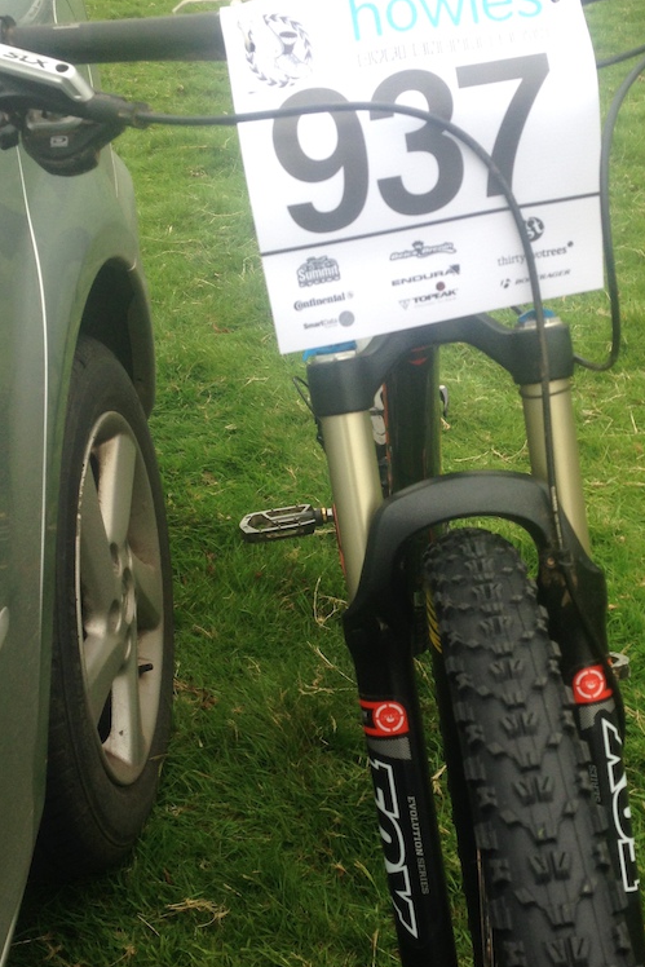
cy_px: 508
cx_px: 411
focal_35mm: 47
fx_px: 1262
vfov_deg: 41.9
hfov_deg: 28.5
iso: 50
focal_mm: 4.12
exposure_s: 1/230
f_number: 2.4
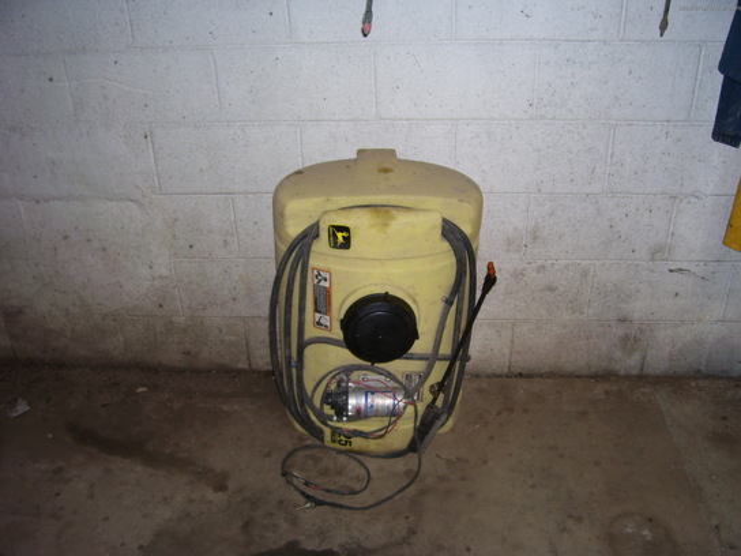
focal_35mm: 34
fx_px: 728
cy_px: 278
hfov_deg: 54.0
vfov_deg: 41.8
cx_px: 370
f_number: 2.7
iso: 80
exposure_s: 1/60
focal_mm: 5.6
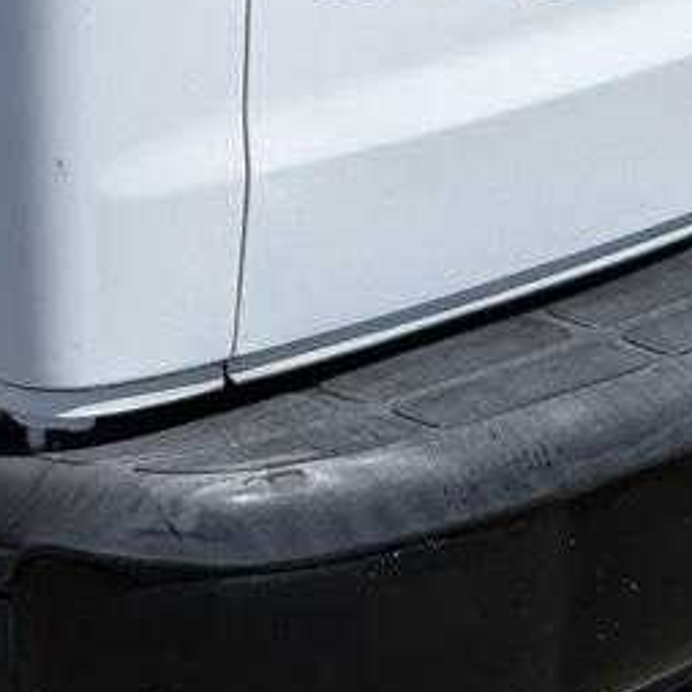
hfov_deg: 9.8
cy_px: -776
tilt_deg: -6.0
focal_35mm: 171
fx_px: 3867
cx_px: -471
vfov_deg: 9.4
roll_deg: -0.3
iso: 80
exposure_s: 1/5714
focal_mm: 6.76
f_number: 1.78
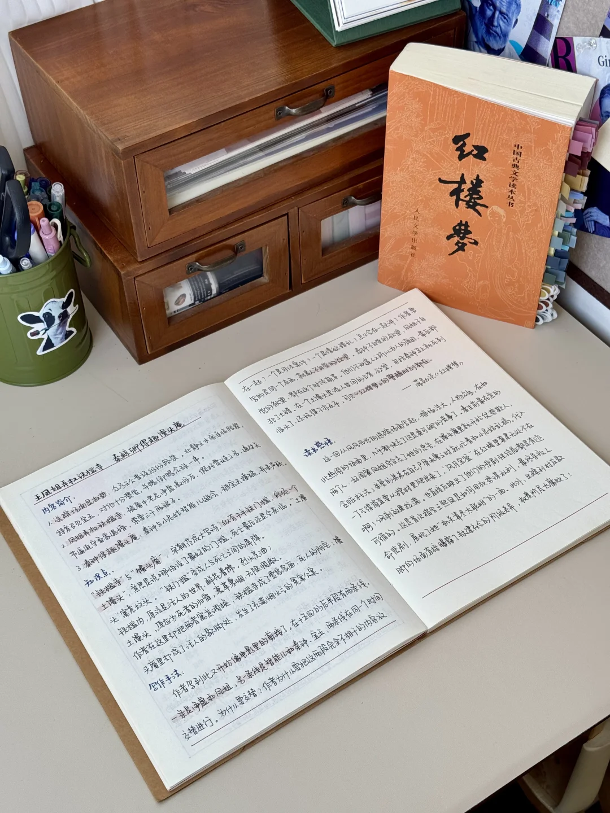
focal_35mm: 48
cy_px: 406
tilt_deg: -47.8
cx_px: 305
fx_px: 1128
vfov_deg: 39.7
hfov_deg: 30.3
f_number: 1.78
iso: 64
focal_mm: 6.76
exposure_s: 1/331
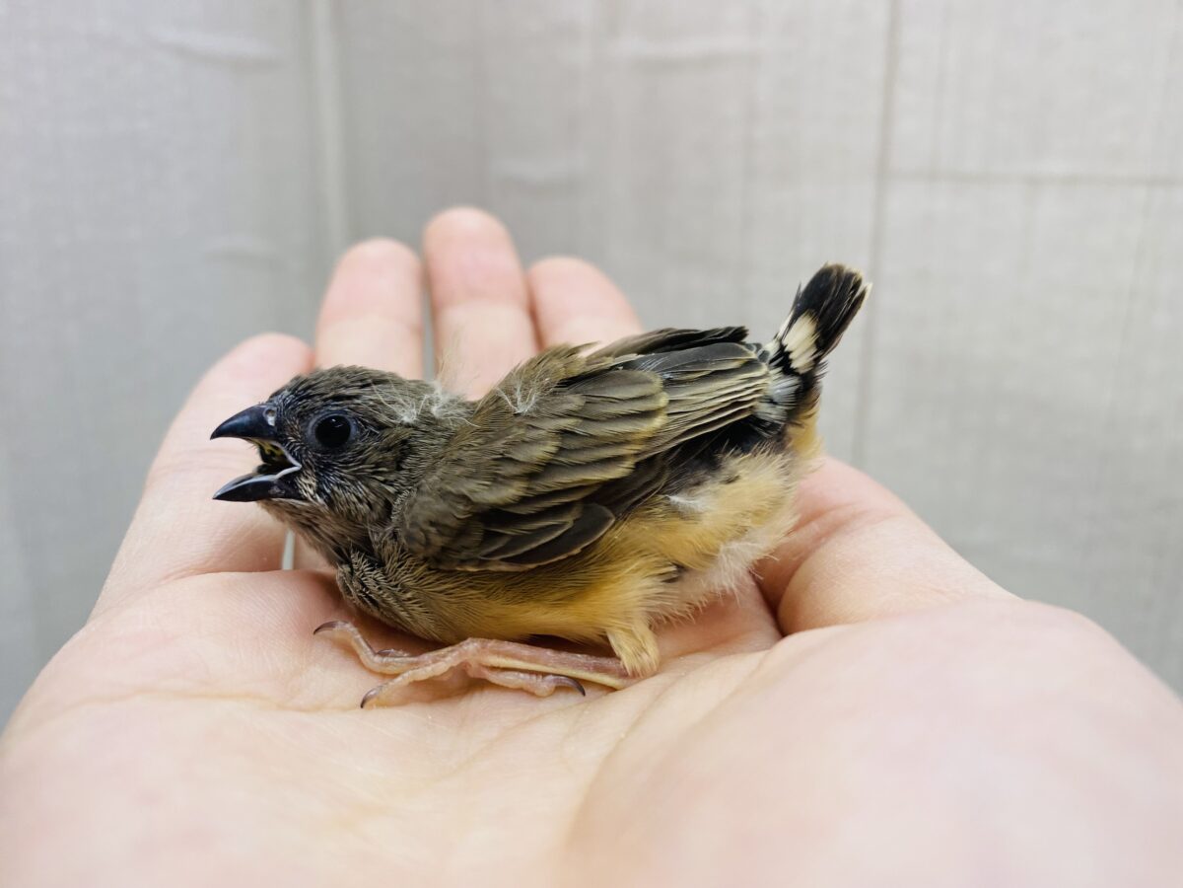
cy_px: 444
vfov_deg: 54.9
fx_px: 854
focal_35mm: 25
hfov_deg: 69.4
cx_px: 592
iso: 80
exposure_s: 1/100
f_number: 1.8
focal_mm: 4.25
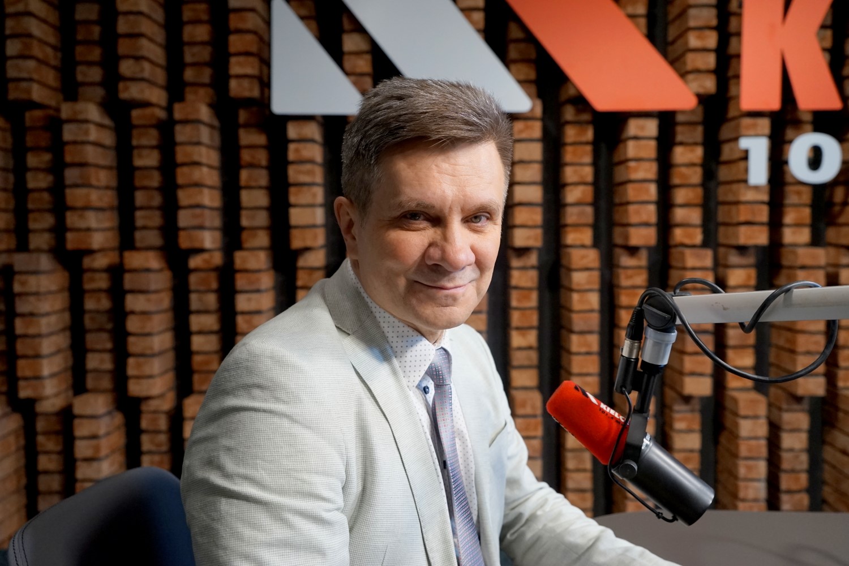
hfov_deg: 61.9
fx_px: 707
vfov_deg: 43.6
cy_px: 283
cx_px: 424
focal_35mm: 30
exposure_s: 1/160
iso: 2000
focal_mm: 30
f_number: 4
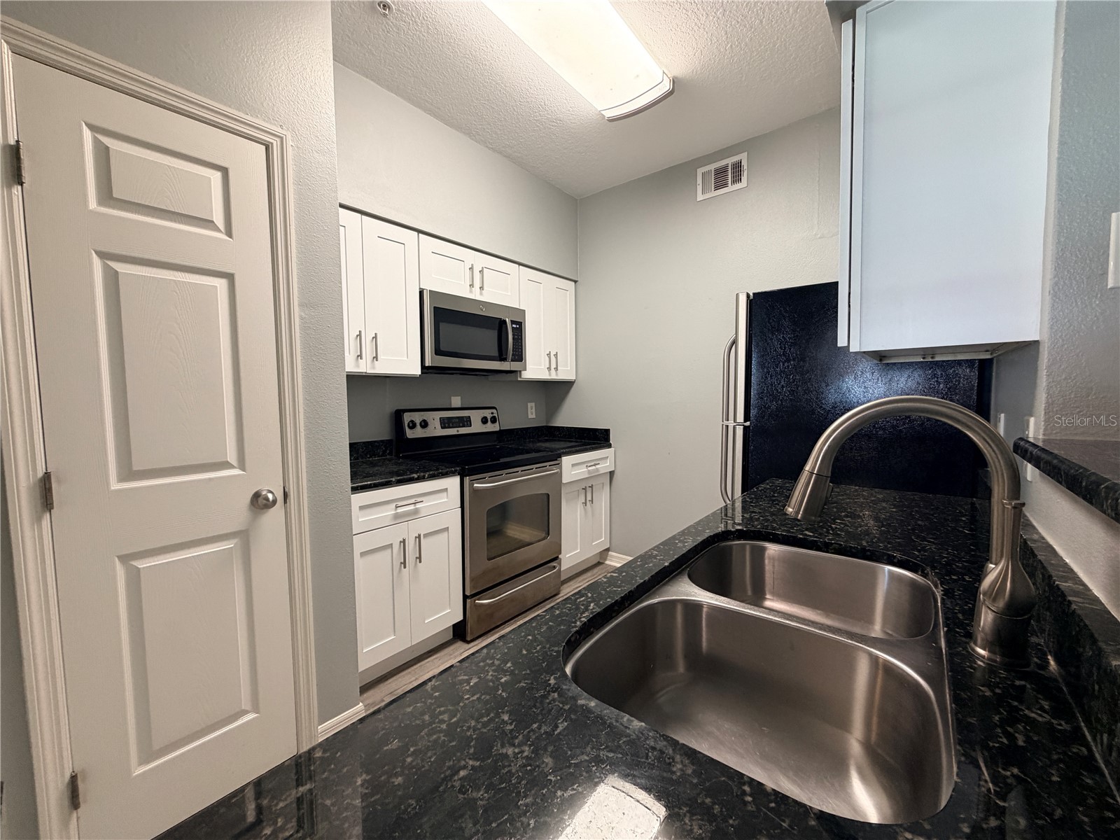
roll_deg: +0.2
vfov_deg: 85.7
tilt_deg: -4.2
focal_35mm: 14
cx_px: 560
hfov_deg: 102.1
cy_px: 420
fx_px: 453
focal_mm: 2.22
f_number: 2.2
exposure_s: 1/60
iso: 200
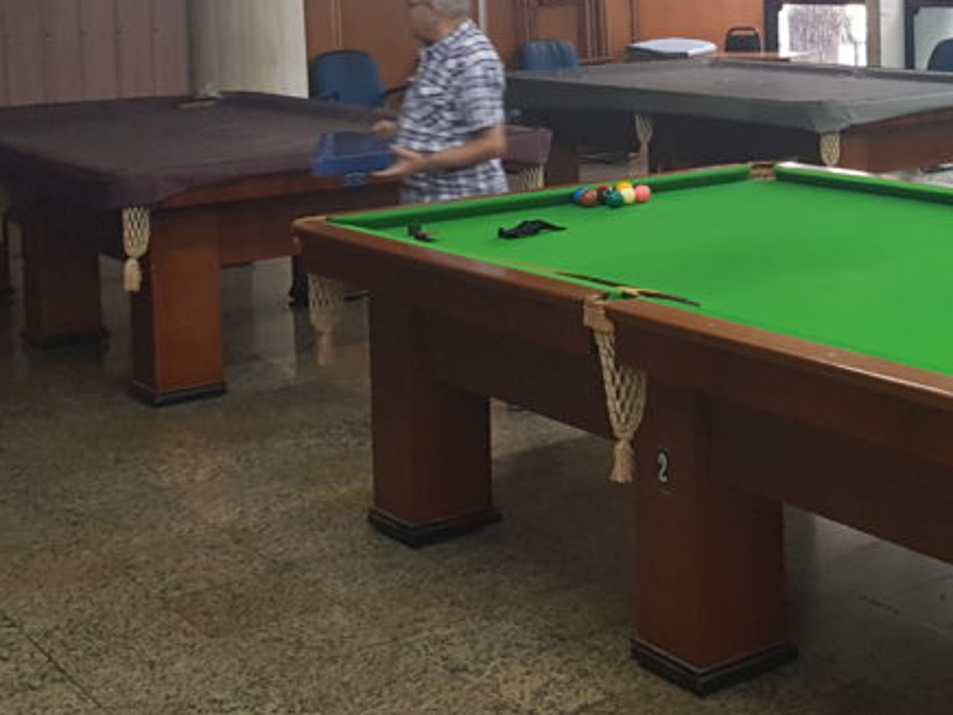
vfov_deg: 23.4
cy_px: 81
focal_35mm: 61
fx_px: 1679
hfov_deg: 29.6
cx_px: 955
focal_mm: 4.2
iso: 160
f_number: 1.7
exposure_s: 1/30
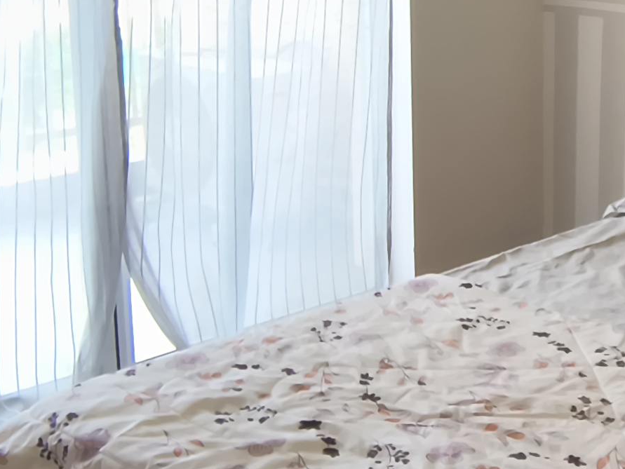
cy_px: 100
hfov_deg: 31.9
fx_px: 1012
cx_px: 610
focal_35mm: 56
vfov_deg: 25.7
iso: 137
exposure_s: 1/50
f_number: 2.2
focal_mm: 2.13
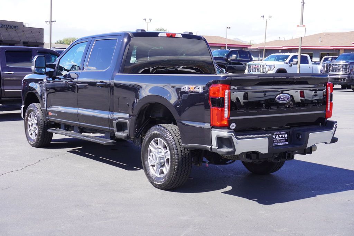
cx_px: 177
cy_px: 118
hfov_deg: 35.9
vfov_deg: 24.4
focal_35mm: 56
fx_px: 546
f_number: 8
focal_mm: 37
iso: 100
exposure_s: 1/80
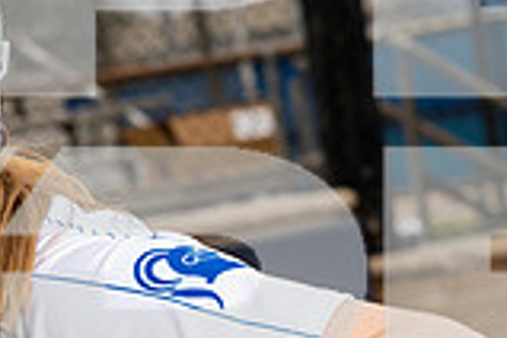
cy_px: 317
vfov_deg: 5.9
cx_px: -61
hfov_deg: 8.8
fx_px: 3281
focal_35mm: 233
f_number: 4.5
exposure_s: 1/250
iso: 200
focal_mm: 64
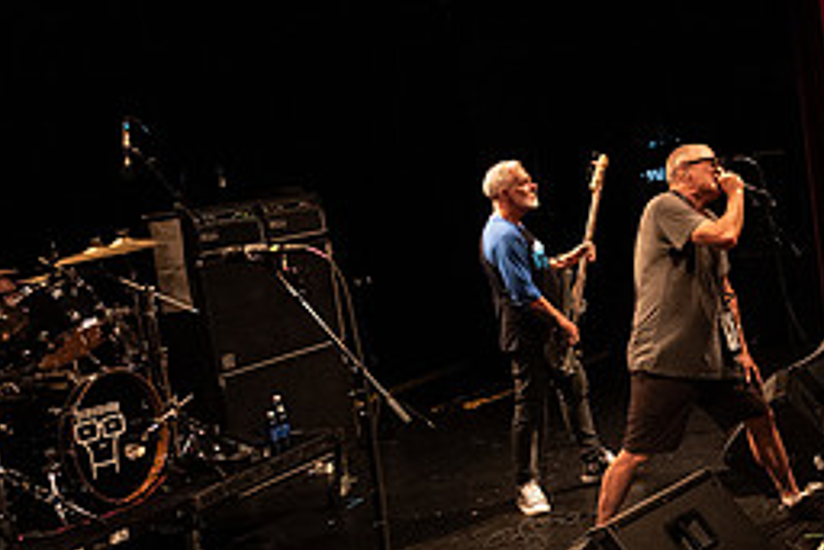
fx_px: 1466
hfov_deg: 27.9
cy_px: 196
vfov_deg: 21.2
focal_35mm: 64
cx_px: 958
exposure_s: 1/125
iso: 3200
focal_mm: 24
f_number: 3.2
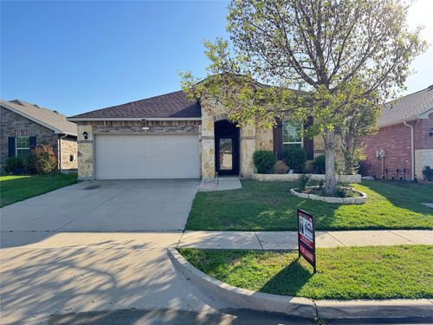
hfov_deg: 71.6
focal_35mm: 24
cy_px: 162
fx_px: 300
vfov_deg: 56.8
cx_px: 216
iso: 80
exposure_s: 1/1059
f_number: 1.78
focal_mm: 6.76
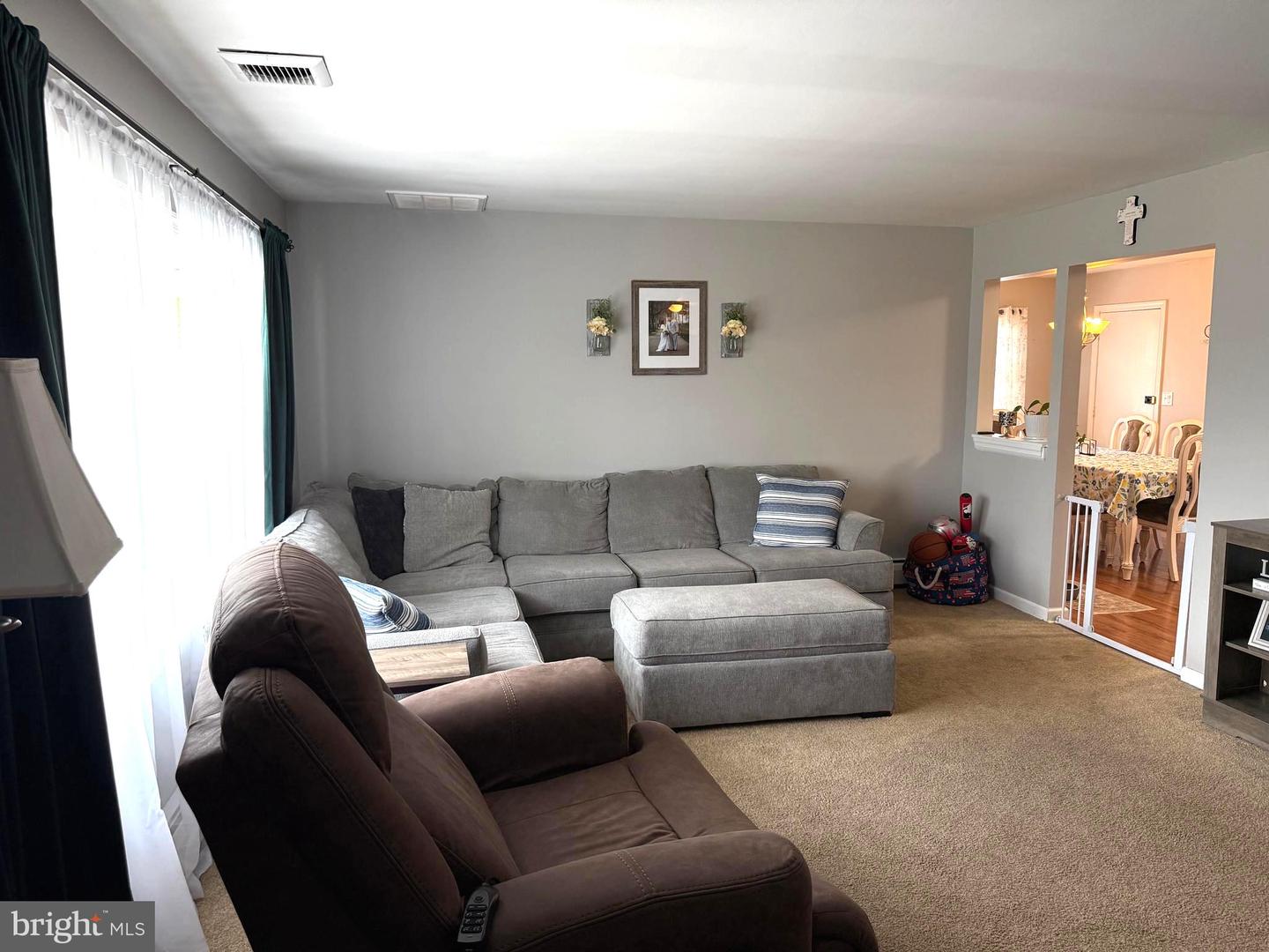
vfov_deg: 56.8
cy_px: 476
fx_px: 880
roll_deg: +0.2
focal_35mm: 24
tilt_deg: -7.3
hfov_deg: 71.6
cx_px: 634
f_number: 1.78
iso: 200
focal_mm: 6.76
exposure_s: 1/120
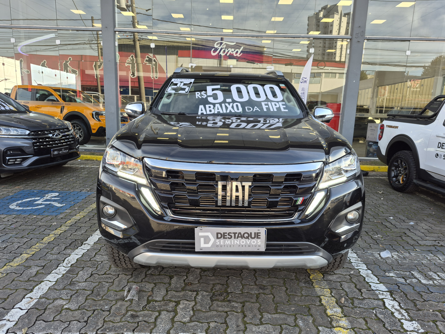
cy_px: 167
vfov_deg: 58.9
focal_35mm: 23
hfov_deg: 73.9
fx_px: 296
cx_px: 222
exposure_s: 1/259
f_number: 1.8
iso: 25
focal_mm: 5.4
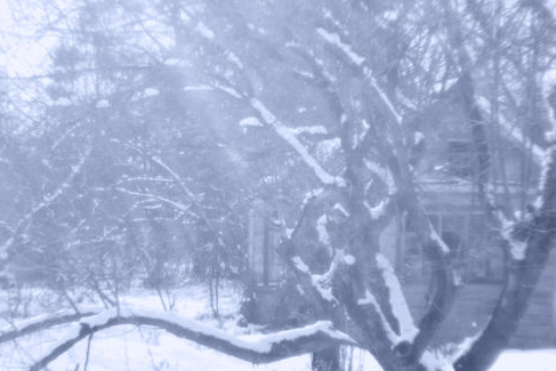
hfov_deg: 21.0
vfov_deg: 14.1
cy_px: 195
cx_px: 188
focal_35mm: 97
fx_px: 1497
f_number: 3.5
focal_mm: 35
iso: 250
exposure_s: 1/1250
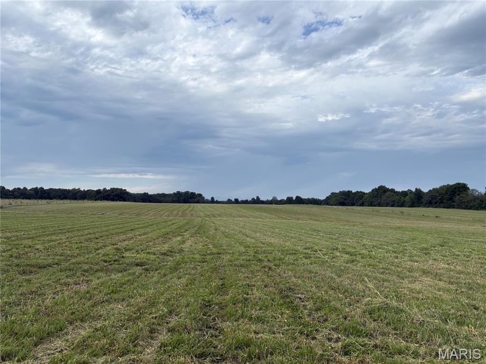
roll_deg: -0.7
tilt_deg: +4.3
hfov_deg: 67.3
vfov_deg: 53.1
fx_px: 365
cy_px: 182
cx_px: 243
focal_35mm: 26
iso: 50
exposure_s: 1/3448
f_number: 1.6
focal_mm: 5.96
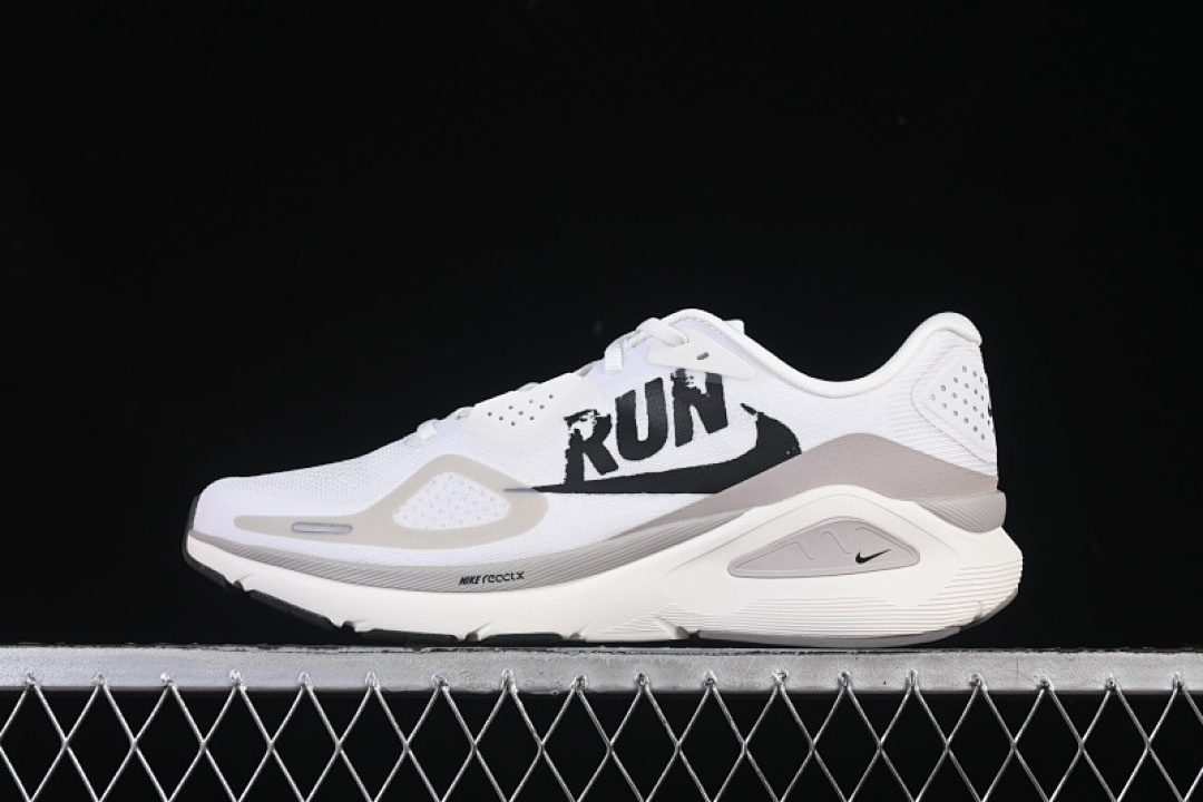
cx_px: 602
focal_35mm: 75
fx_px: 2506
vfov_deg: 18.2
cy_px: 401
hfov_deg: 27.0
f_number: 8
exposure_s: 1/80
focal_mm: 50
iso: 160
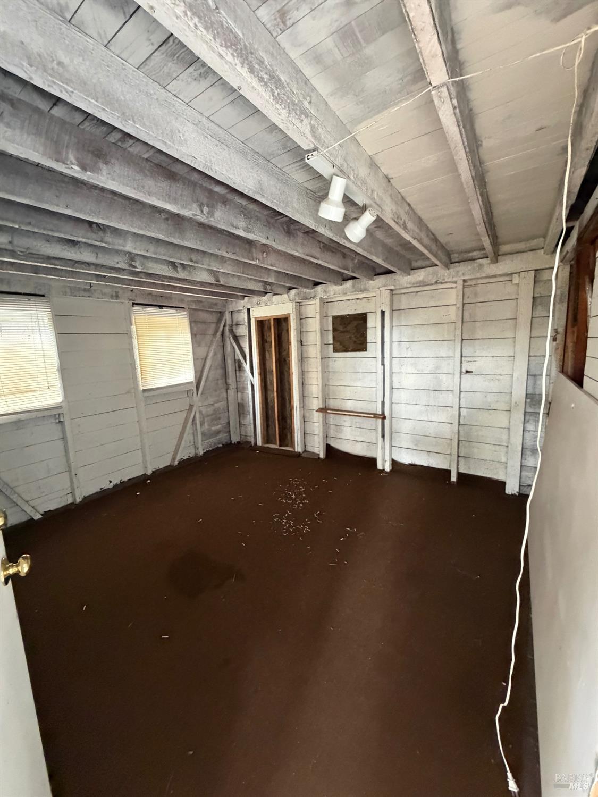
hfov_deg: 85.7
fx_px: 322
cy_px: 398
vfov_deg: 102.0
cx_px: 299
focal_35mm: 14
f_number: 2.2
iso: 1000
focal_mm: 2.22
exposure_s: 1/60
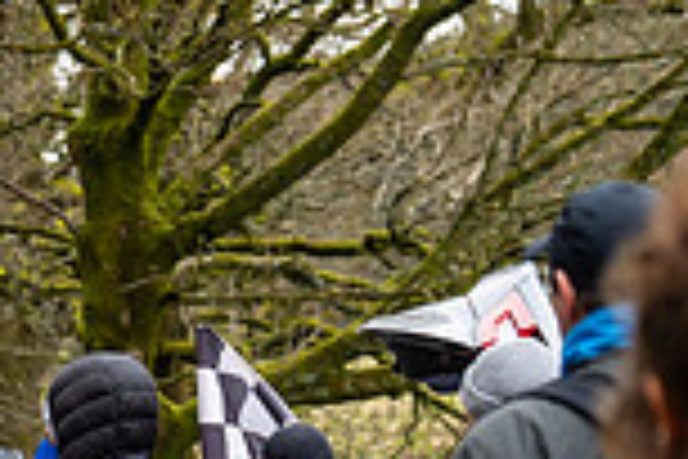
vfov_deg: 4.5
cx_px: -544
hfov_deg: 6.6
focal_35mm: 303
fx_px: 5790
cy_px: 632
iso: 640
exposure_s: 1/1000
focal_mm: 80
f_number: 3.5
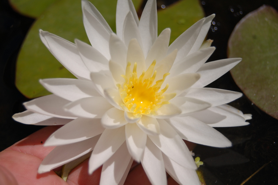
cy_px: 92
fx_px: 486
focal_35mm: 63
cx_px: 139
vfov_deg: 21.5
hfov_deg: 31.9
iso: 200
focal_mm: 42
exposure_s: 1/3200
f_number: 5.3
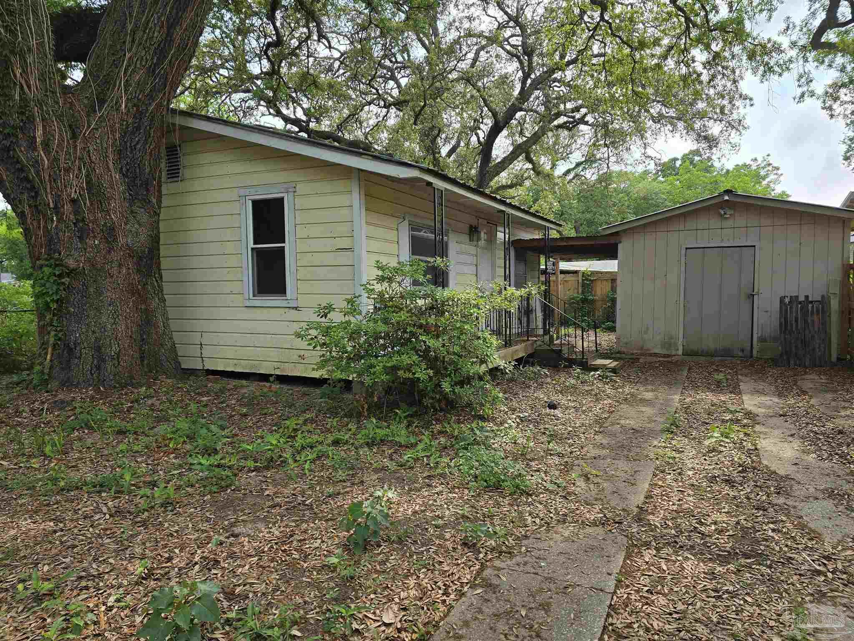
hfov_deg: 73.9
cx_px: 427
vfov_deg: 58.9
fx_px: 567
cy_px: 320
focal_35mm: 23
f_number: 1.7
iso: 12
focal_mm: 6.3
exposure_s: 1/460
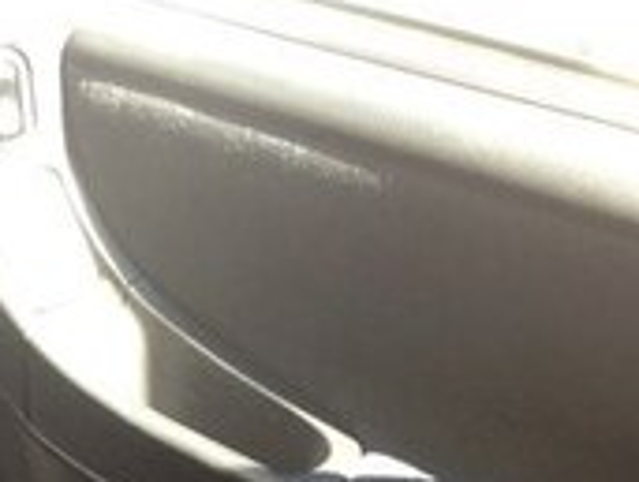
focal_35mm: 127
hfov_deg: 14.7
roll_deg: -1.5
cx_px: -217
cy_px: 764
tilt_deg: -34.4
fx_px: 2349
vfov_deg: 11.2
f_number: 2.4
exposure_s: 1/20
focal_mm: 4.12
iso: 50
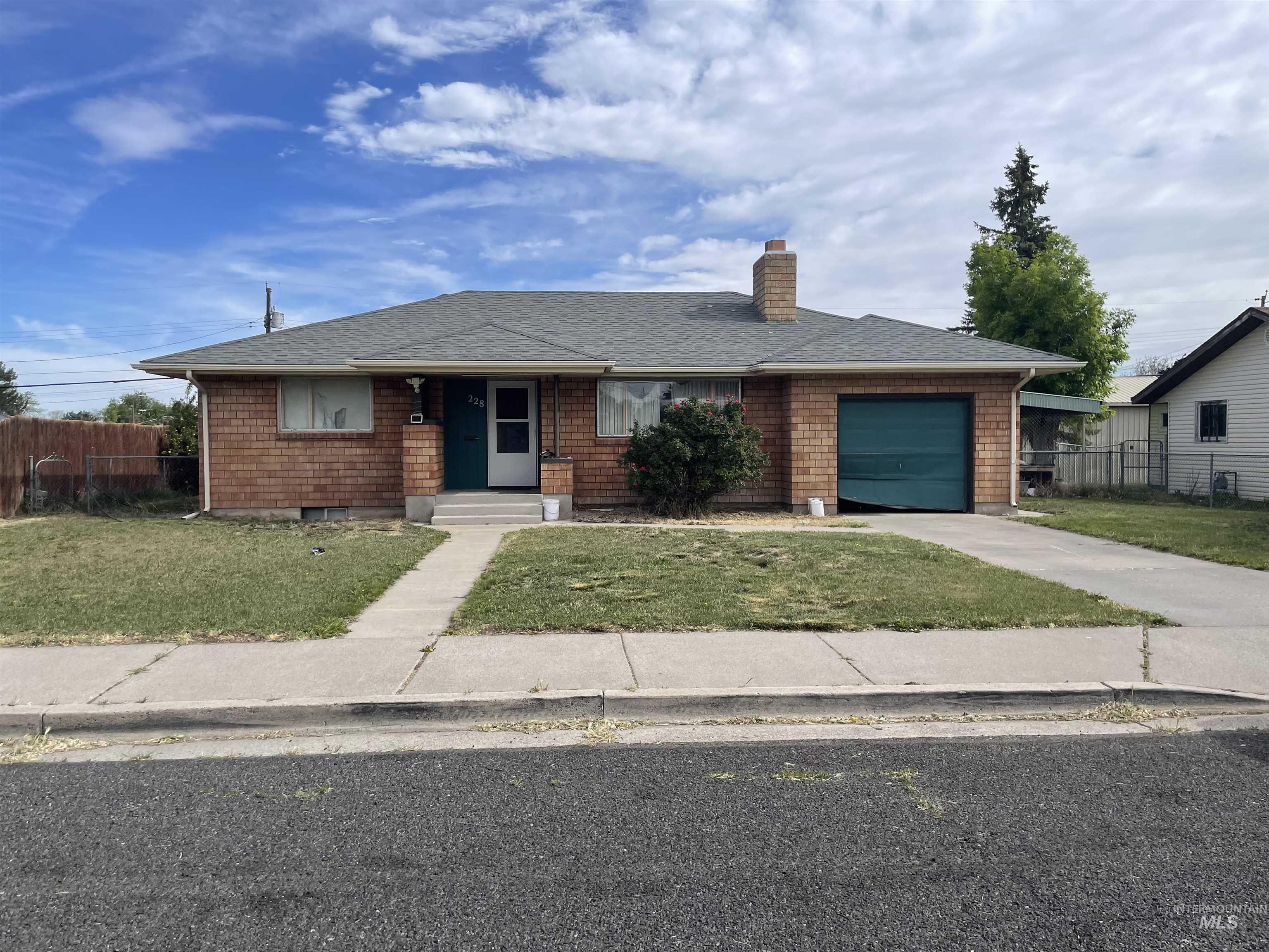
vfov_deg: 53.1
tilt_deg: -1.6
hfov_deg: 67.3
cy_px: 476
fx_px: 953
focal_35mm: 26
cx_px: 634
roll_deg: +0.6
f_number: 1.6
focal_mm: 4.2
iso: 32
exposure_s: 1/3610
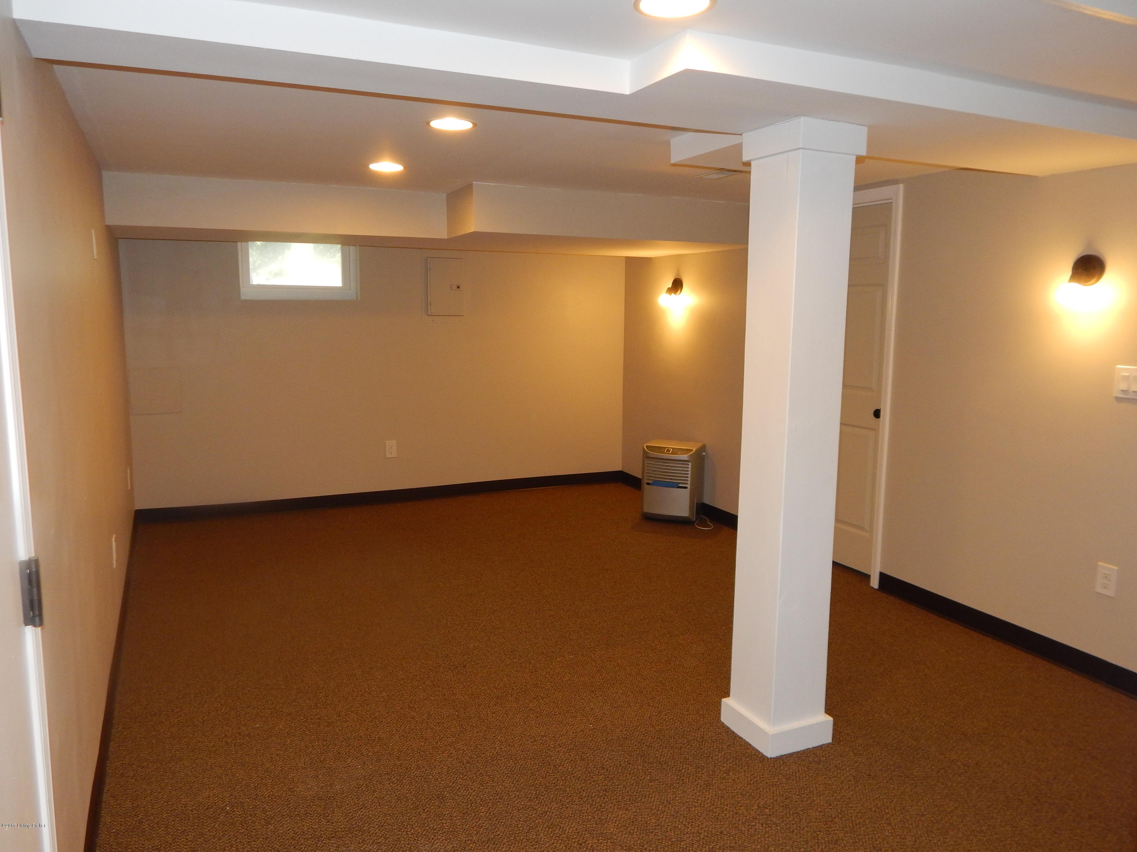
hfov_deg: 69.4
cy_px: 426
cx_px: 568
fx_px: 821
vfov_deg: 54.9
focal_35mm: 25
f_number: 3.1
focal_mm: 4.5
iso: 200
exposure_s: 1/30
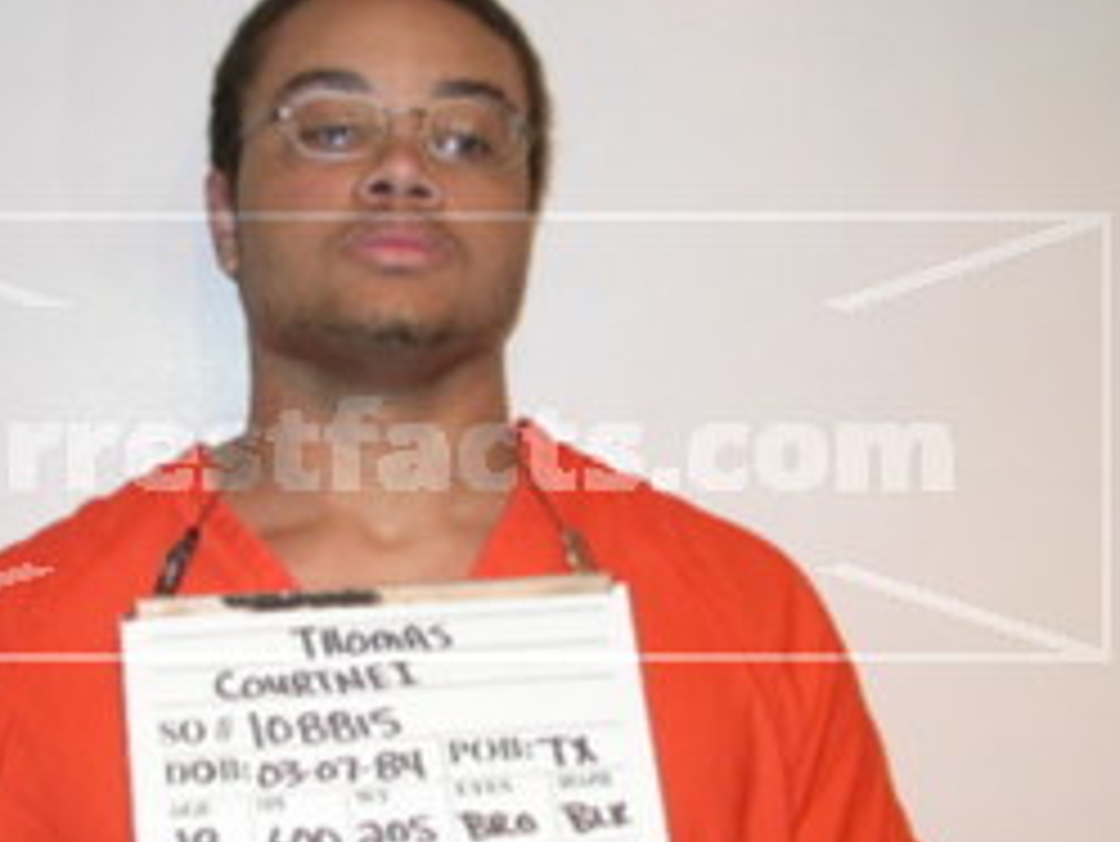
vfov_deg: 17.8
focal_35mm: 83
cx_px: 439
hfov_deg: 23.5
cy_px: 439
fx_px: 2687
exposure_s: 1/60.3
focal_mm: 12.4
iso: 100
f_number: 3.1
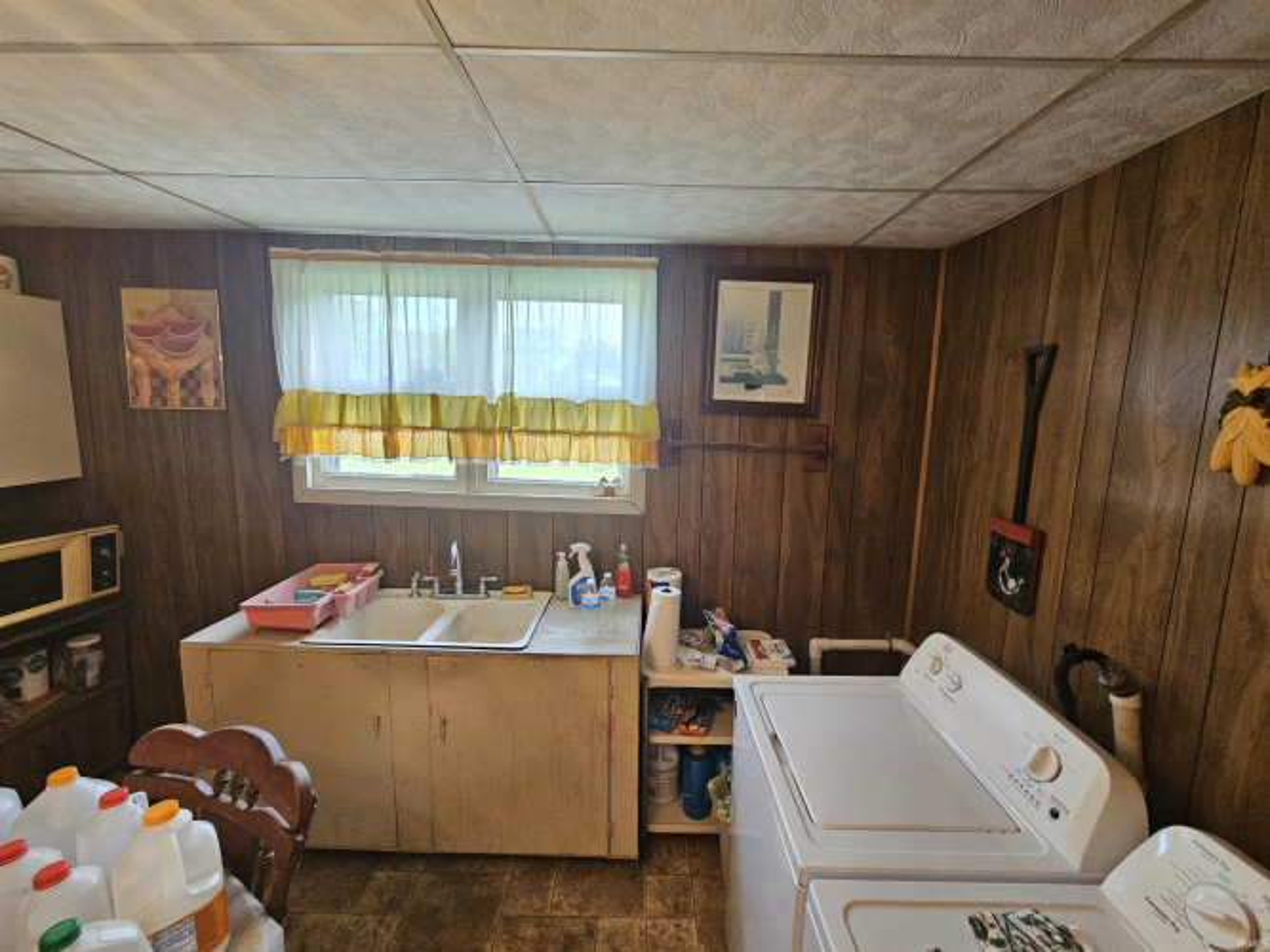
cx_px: 635
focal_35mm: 13
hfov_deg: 106.2
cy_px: 476
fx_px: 477
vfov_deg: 89.9
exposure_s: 1/60
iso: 400
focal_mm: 2.2
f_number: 2.2
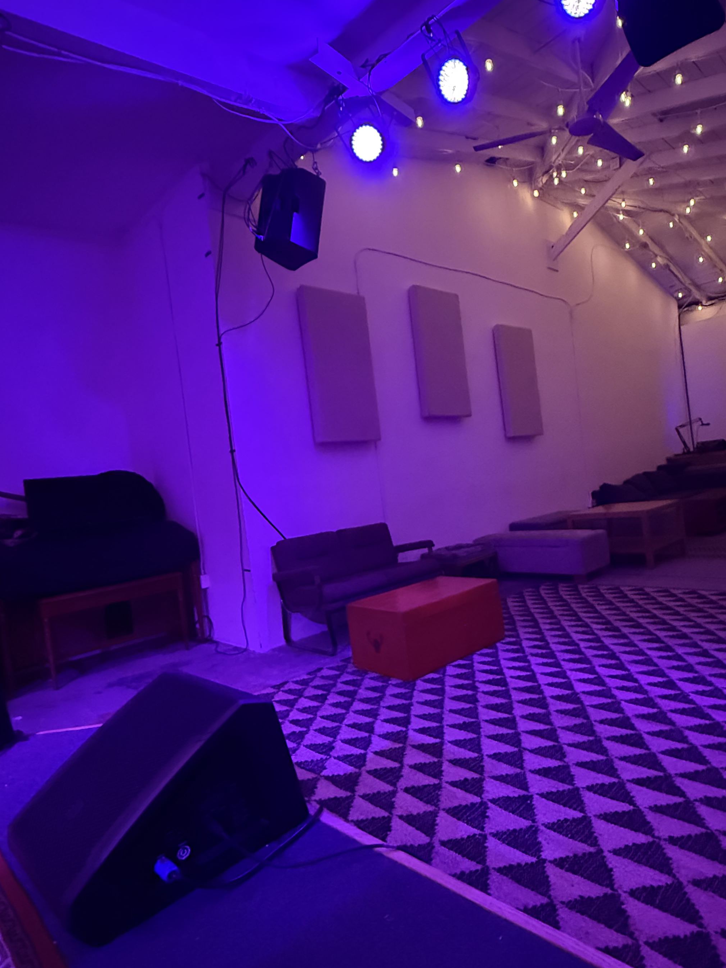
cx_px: 475
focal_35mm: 21
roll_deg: +6.0
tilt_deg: -1.7
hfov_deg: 62.1
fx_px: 587
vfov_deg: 79.0
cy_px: 493
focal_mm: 2.22
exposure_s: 1/30
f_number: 2.2
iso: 1600
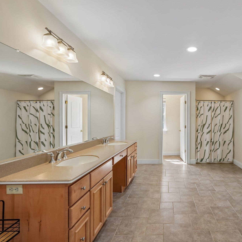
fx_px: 166
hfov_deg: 69.0
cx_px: 171
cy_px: 120
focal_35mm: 21
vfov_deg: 72.1
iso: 400
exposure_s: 1/30
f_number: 8
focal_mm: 16
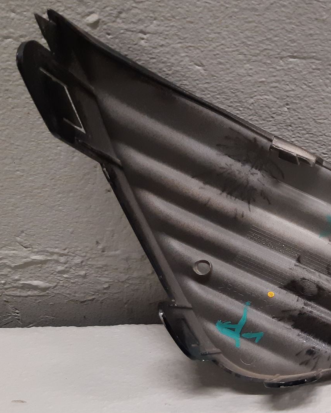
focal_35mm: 49
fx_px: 600
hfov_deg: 28.9
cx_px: 329
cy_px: 237
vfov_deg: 38.0
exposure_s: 1/50
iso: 200
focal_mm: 3.93
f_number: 1.7
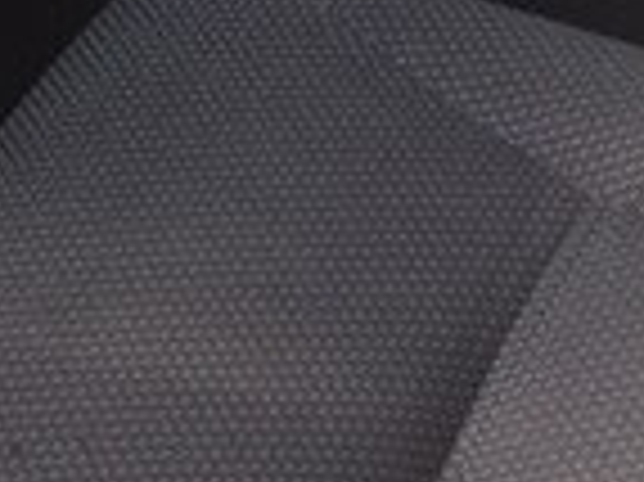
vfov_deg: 10.4
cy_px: -399
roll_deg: +20.6
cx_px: 23
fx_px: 2491
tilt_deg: -30.4
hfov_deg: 14.5
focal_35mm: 134
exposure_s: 1/100
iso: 32
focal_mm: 4.15
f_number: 2.2
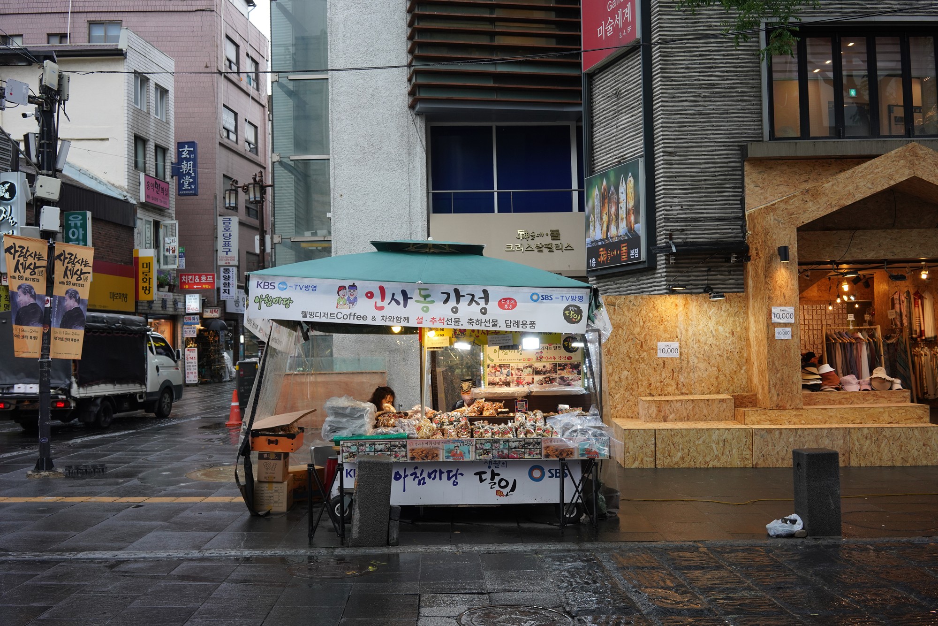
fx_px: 912
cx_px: 469
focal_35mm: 35
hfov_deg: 54.4
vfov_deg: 37.9
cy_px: 313
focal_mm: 35
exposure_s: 1/100
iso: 640
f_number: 7.1
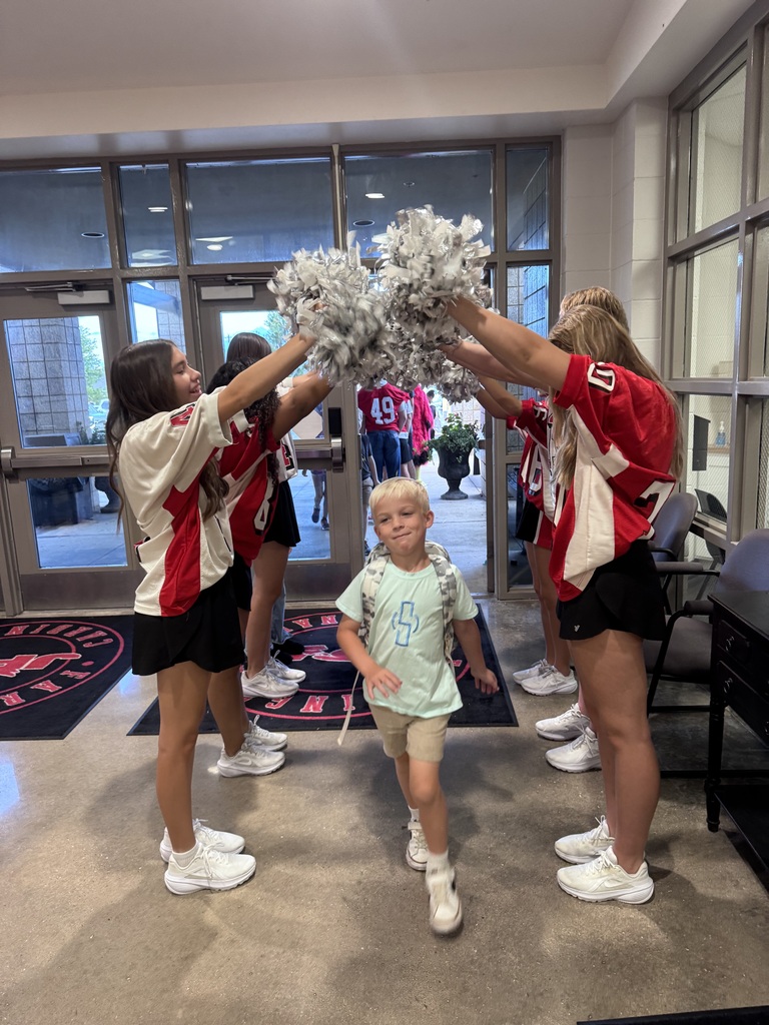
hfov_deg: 56.8
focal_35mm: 24
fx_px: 711
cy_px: 512
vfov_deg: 71.6
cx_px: 384
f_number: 1.78
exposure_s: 1/60
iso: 250
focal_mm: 6.76
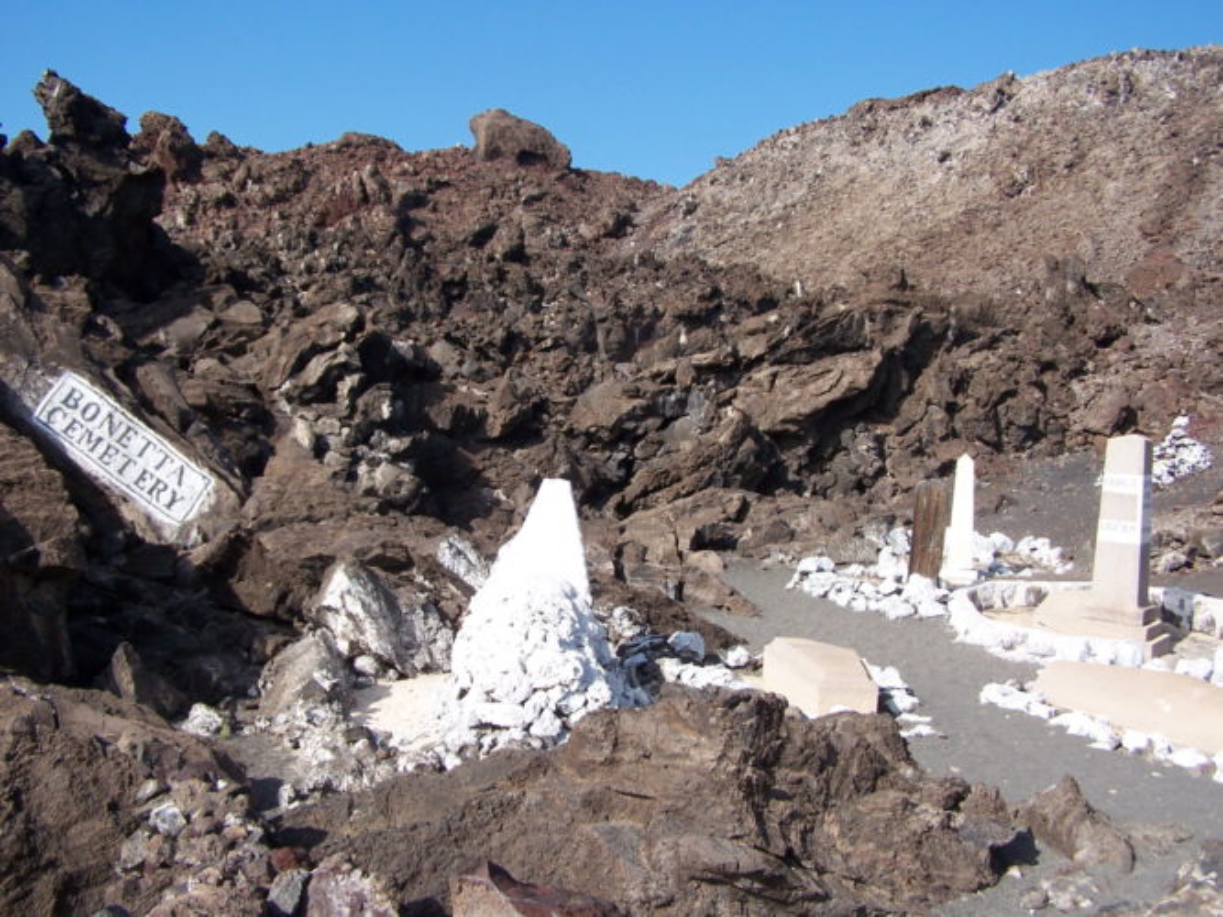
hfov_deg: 49.0
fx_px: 1342
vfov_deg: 37.7
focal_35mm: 38
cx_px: 612
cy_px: 458
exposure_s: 1/800
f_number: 4
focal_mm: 6.3
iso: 80
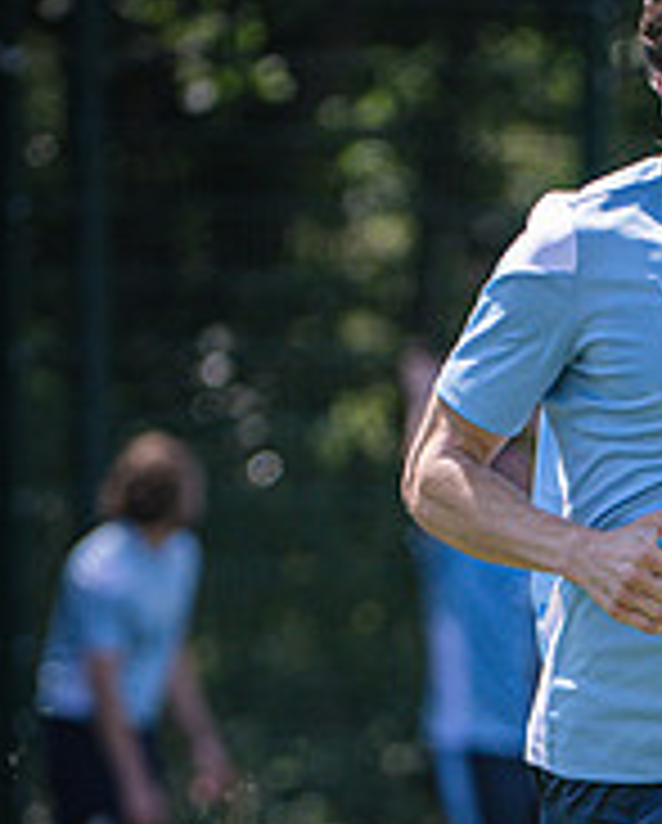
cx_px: 783
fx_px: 20643
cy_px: 847
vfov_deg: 2.3
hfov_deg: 1.8
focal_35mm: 845
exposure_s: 1/1600
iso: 400
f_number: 4
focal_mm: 240
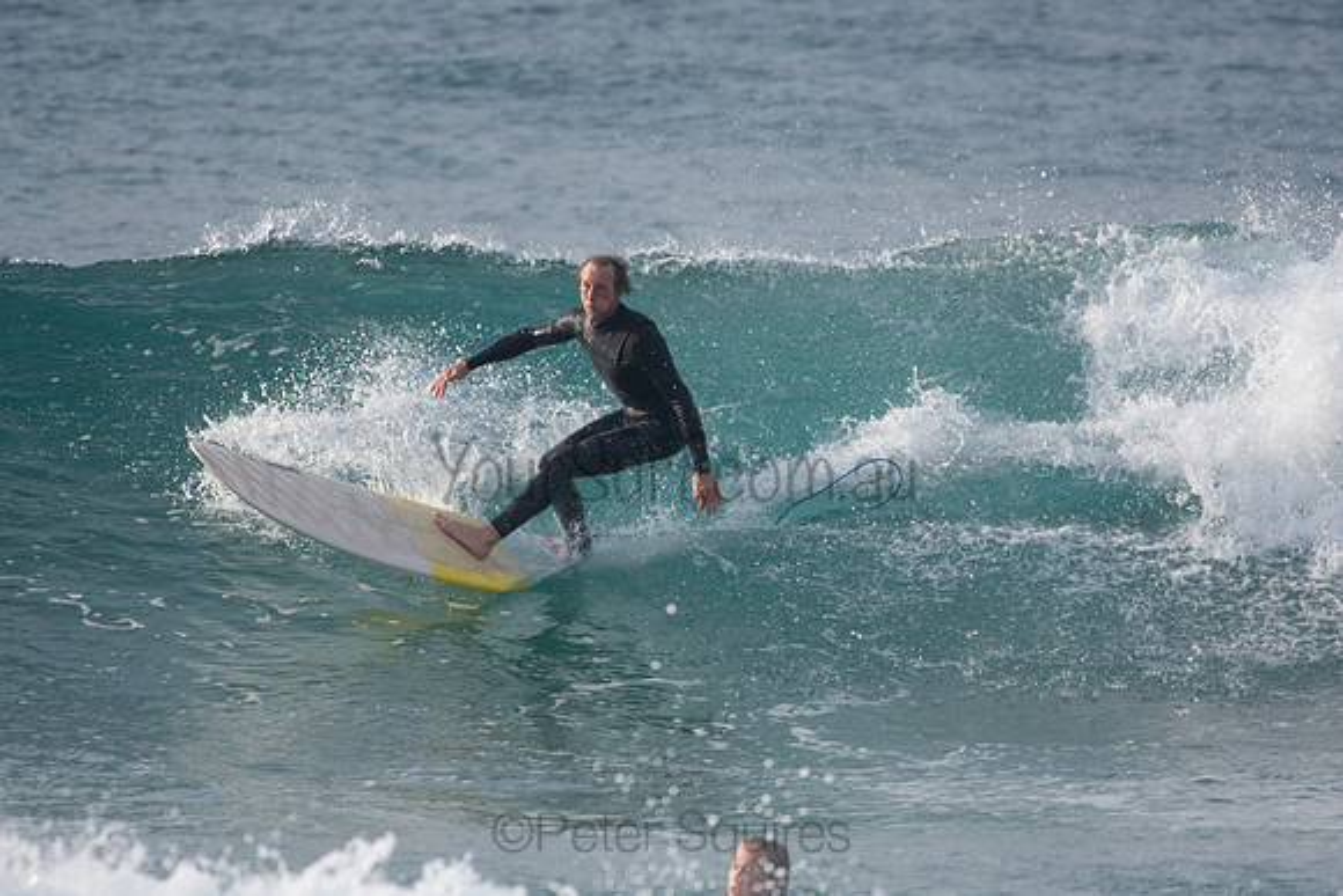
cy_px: 448
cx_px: 672
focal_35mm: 750
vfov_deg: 1.8
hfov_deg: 2.7
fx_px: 27984
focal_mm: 500
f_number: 5.6
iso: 450
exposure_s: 1/2000
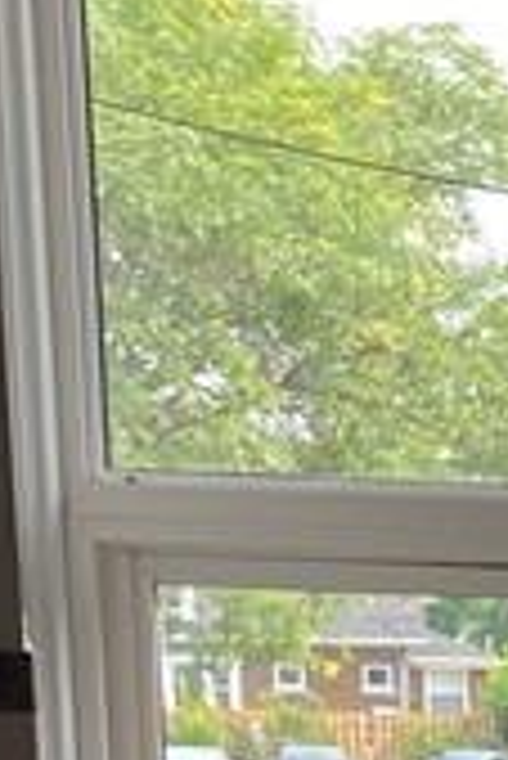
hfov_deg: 6.6
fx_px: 3464
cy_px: 1102
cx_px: 2063
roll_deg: -1.7
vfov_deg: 12.0
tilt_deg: -8.1
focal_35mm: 164
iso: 32
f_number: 1.8
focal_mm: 4.25
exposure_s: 1/133
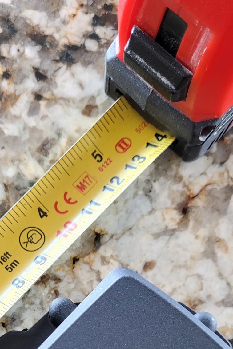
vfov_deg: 30.3
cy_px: 360
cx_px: 54
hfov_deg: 22.0
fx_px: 592
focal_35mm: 61
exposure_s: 1/40
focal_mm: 5.4
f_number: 1.8
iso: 320
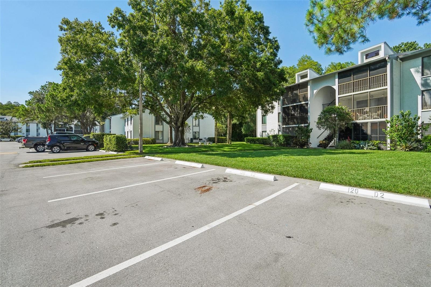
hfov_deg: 100.4
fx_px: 180
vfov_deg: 77.3
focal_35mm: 15
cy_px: 144
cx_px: 216
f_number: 4
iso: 400
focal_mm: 10
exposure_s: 1/3000
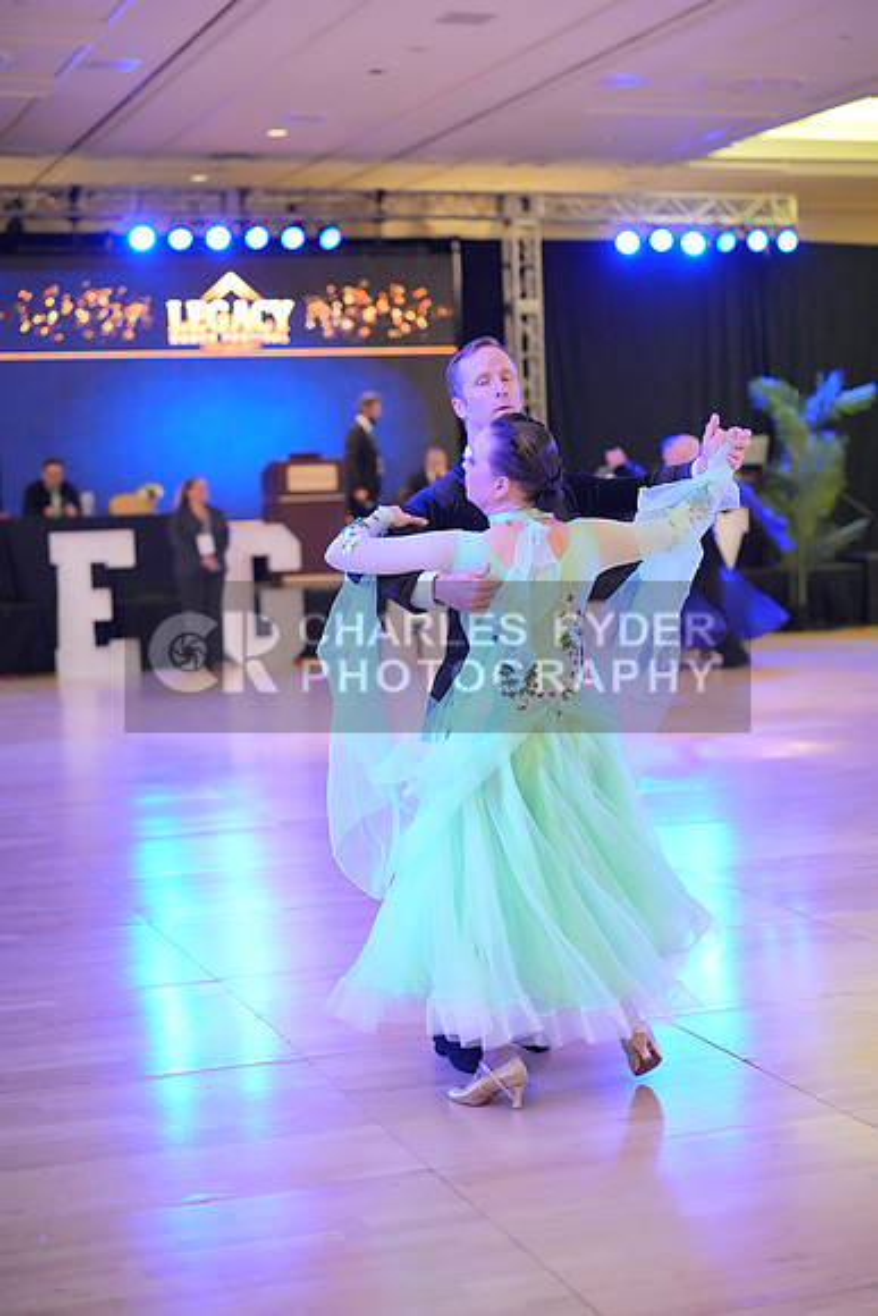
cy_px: 658
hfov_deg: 22.6
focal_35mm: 60
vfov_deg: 33.4
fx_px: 2194
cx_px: 439
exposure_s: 1/500
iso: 6400
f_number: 2
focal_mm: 60
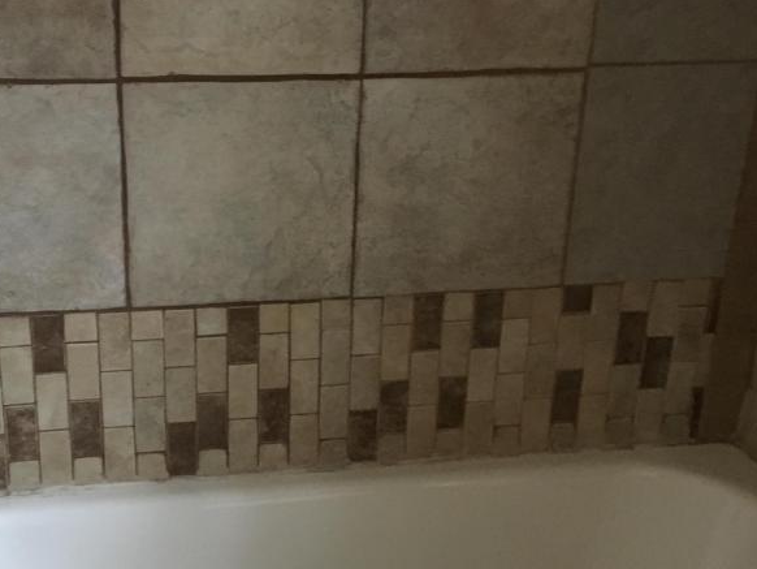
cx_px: 261
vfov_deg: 28.6
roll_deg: -0.6
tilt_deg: -23.4
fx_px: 1116
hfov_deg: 37.1
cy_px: 288
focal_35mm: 51
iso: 400
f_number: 2.2
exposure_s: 1/15
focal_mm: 4.15
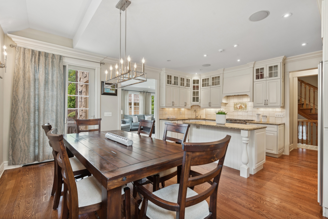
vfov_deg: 73.8
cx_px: 164
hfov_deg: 96.7
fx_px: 146
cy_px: 110
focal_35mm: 16
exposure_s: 1/10
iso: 200
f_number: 9
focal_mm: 16
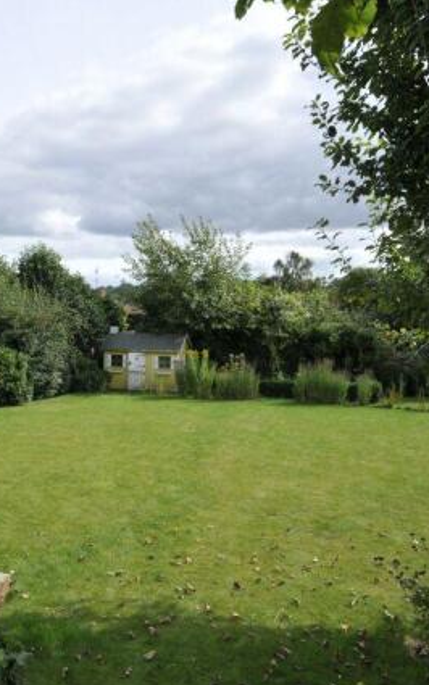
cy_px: 348
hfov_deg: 36.6
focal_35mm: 33
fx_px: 617
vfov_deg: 58.1
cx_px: 68
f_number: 13
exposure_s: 1/160
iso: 200
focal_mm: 14
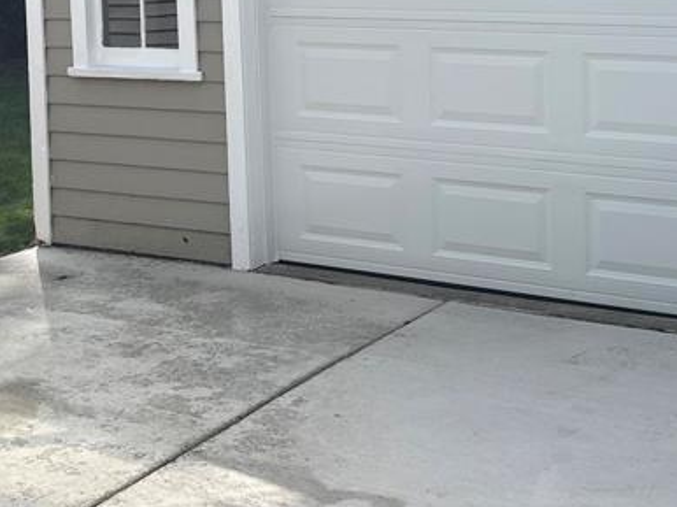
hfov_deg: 28.2
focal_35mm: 69
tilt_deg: -3.7
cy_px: 7
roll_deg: +0.9
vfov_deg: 20.6
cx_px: 305
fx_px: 1349
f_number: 1.6
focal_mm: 5.1
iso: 50
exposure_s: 1/2825
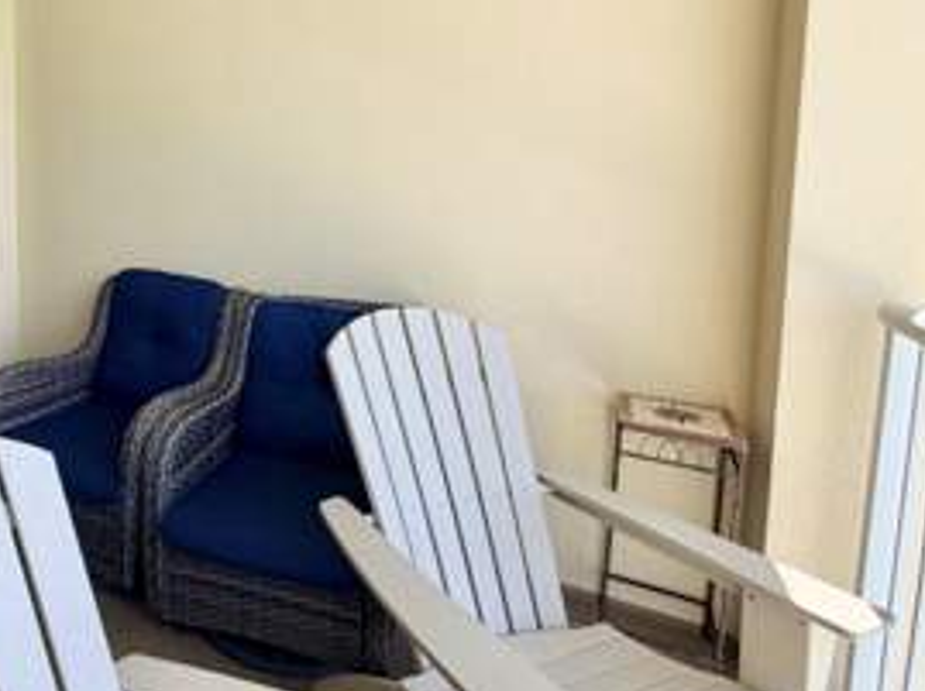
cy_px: 229
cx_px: 244
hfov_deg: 65.7
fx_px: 667
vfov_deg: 53.7
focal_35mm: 25
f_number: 2.2
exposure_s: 1/502
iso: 50
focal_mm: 2.22
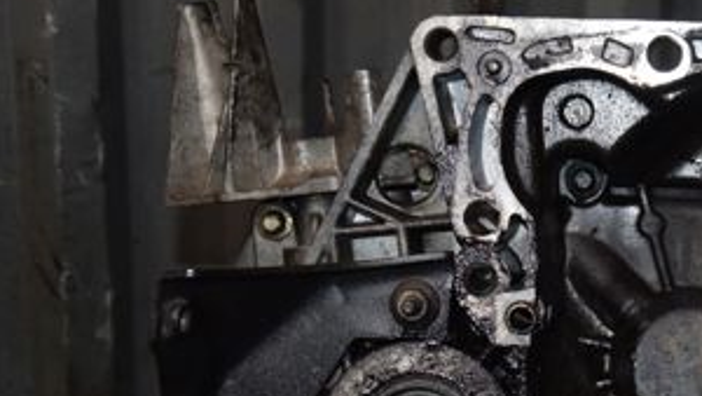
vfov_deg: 10.3
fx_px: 2181
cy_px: 312
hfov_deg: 17.7
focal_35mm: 117
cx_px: 746
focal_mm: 35
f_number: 5
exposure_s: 1/60
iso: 800
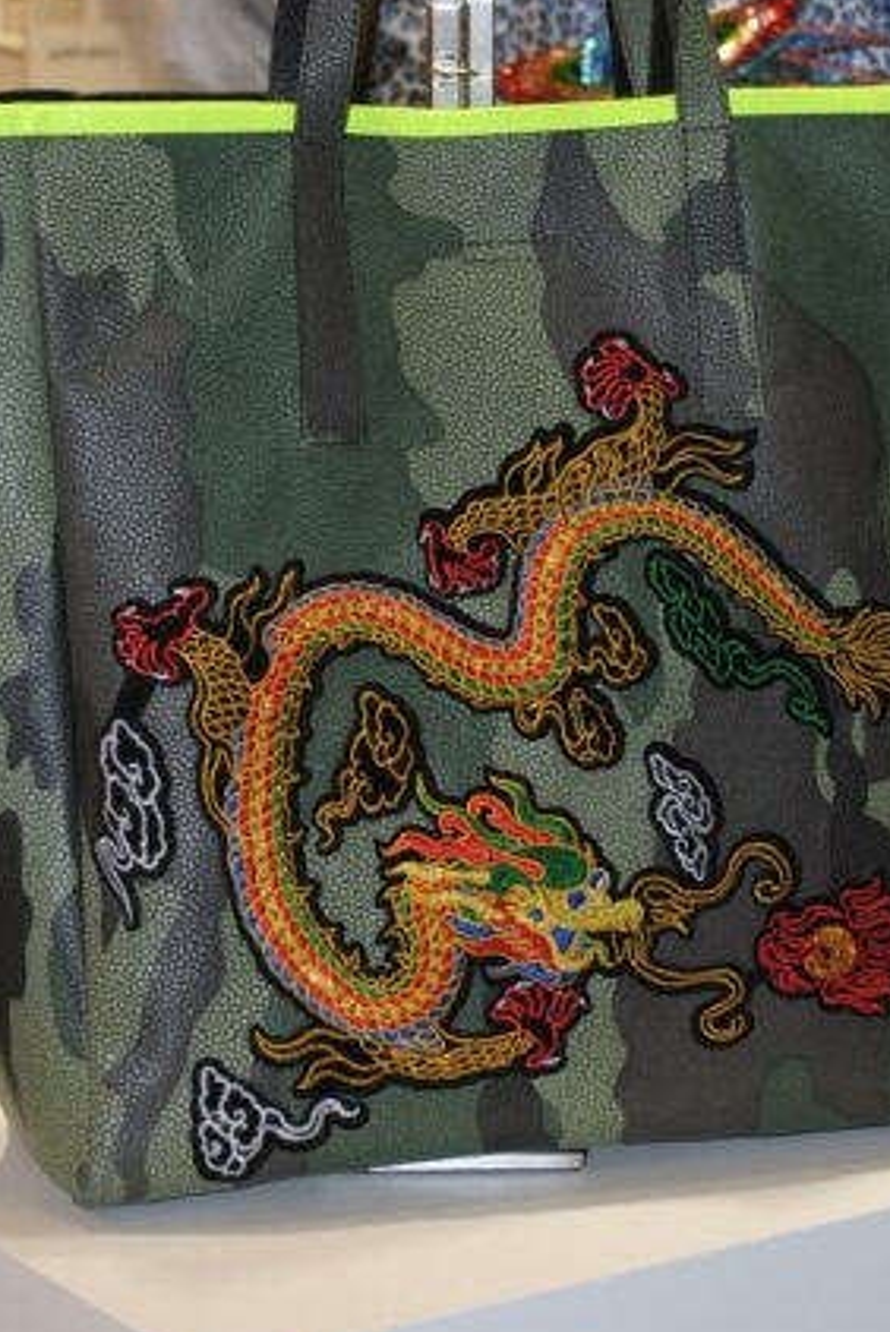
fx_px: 4149
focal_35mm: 112
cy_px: 426
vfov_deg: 18.2
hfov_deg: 12.2
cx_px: 540
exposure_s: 1/60
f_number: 5
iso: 200
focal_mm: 35
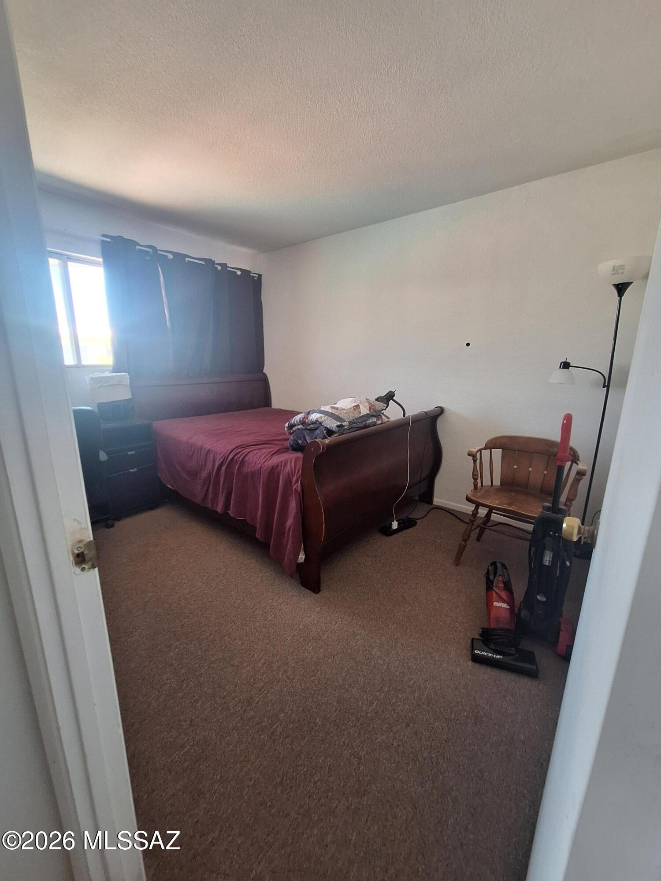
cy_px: 440
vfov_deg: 106.2
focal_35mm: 13
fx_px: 331
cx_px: 330
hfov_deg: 89.9
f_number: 2.2
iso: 100
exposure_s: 1/40
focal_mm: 1.74
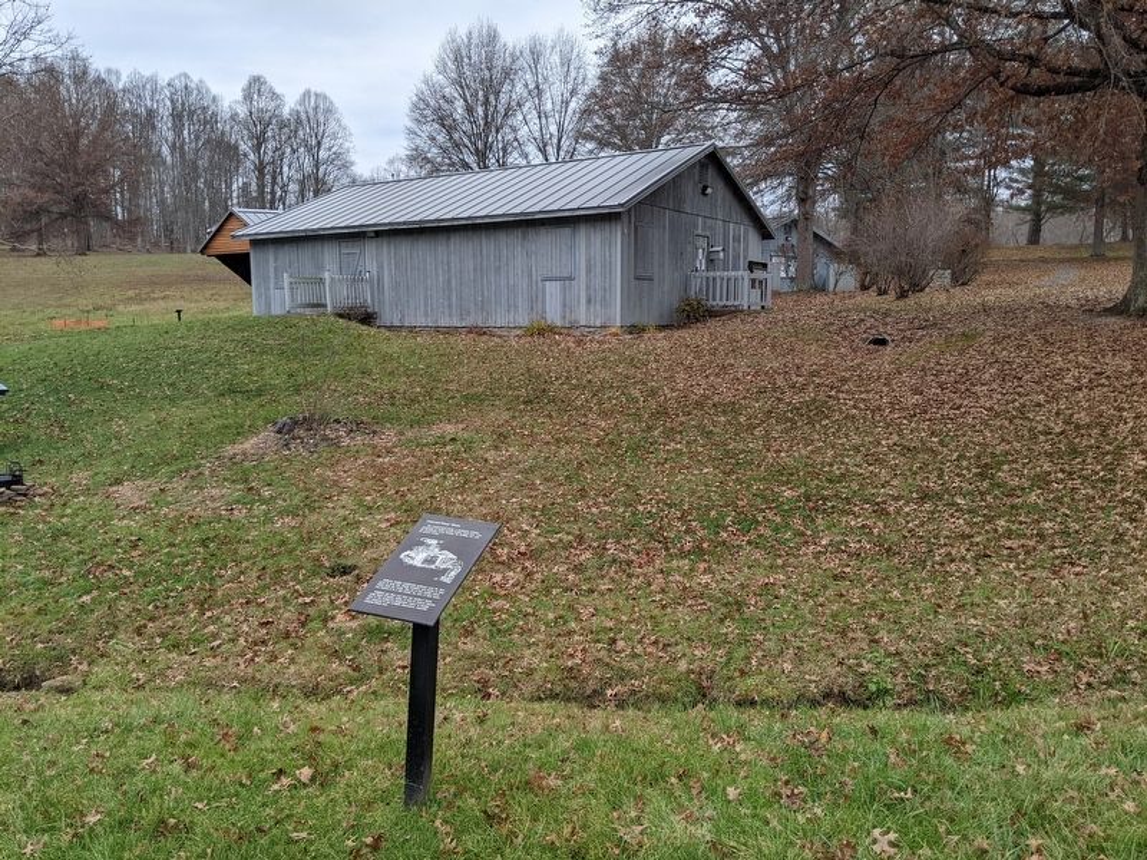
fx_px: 895
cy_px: 430
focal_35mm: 27
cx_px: 574
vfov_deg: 51.4
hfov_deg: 65.3
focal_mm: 4.44
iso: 44
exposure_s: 1/510
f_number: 1.8
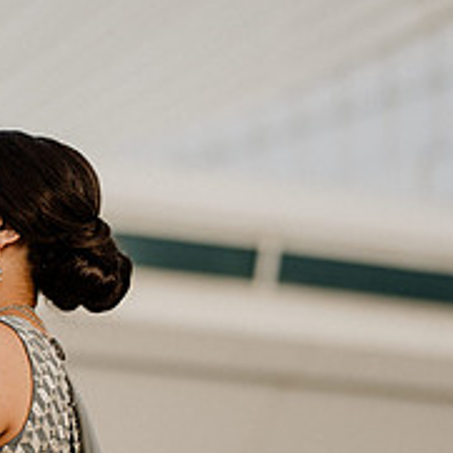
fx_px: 3420
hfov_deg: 7.5
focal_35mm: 231
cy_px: 290
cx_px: -153
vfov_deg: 7.6
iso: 160
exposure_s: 1/1600
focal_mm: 85
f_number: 2
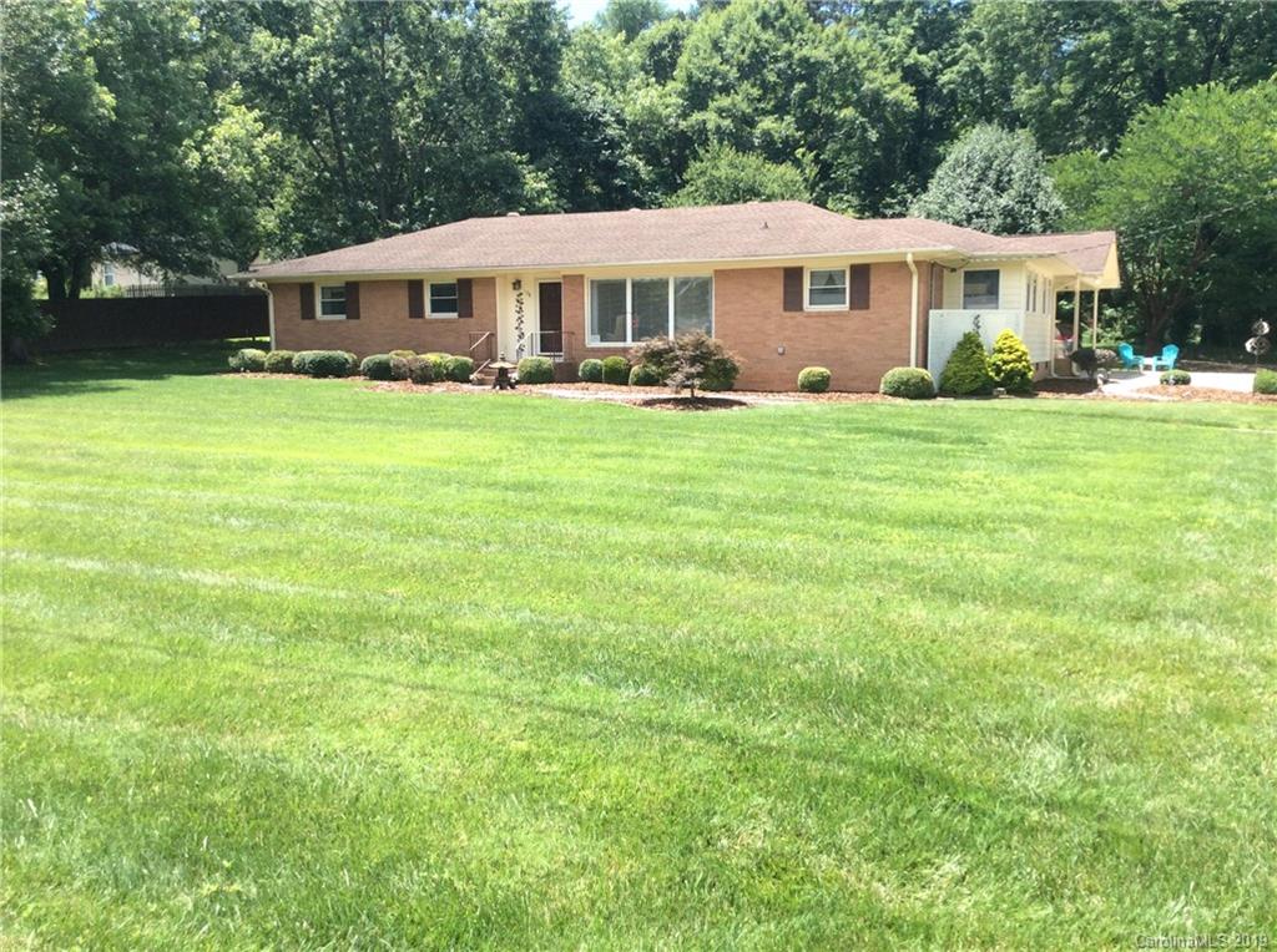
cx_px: 638
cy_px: 476
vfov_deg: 44.0
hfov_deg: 56.9
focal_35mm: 32
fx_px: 1178
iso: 32
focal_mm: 3.3
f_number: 2.4
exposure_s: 1/539
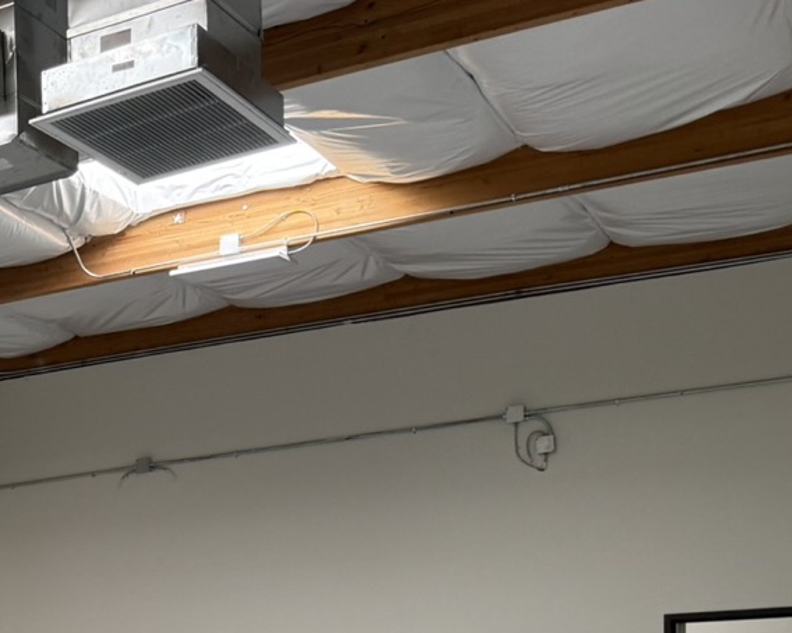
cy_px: 793
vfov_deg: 21.2
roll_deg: +1.3
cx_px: -294
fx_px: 1547
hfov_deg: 24.3
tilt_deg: -2.3
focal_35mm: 66
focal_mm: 6.76
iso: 125
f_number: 1.78
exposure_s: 1/213
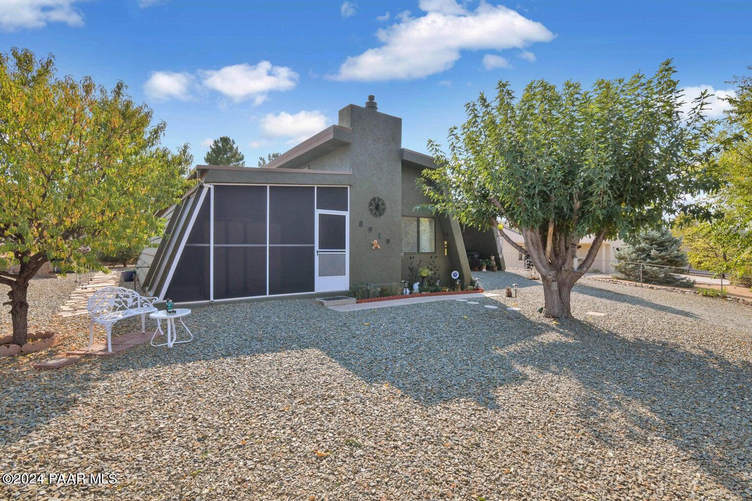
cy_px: 250
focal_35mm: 16
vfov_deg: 73.7
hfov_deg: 96.7
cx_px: 376
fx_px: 334
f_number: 11
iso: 500
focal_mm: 16
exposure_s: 1/500
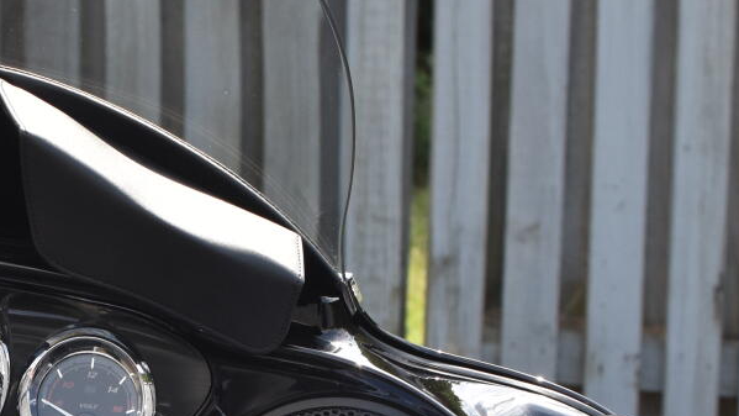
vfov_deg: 6.5
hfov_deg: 11.5
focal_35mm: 184
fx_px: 3601
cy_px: 554
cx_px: -153
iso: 400
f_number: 6.3
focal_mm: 35
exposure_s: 1/800
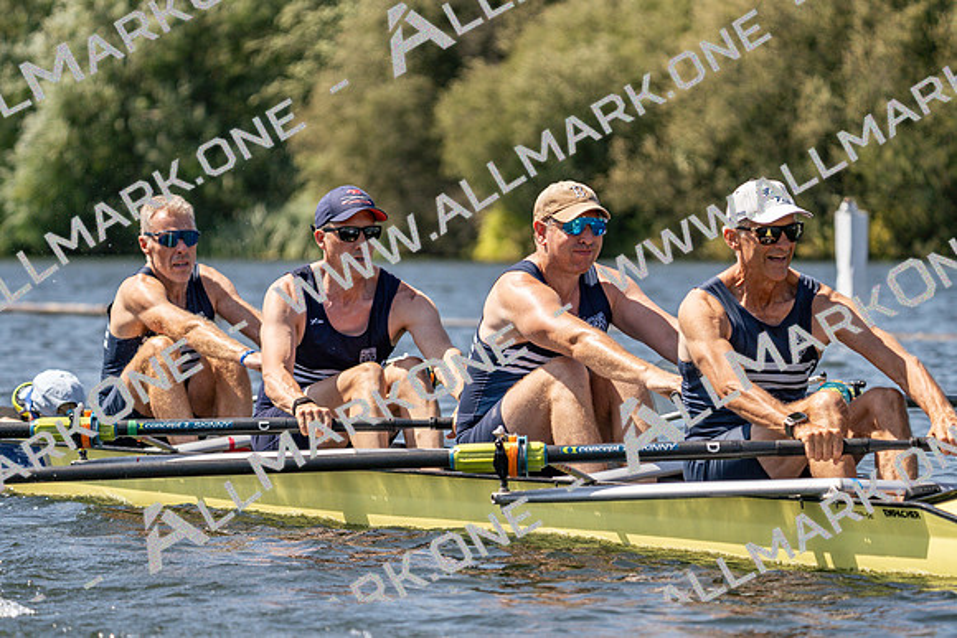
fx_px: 6408
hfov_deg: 8.5
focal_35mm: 241
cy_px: 319
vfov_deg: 5.7
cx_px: 478
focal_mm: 241
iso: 320
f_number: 5.6
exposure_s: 1/2000
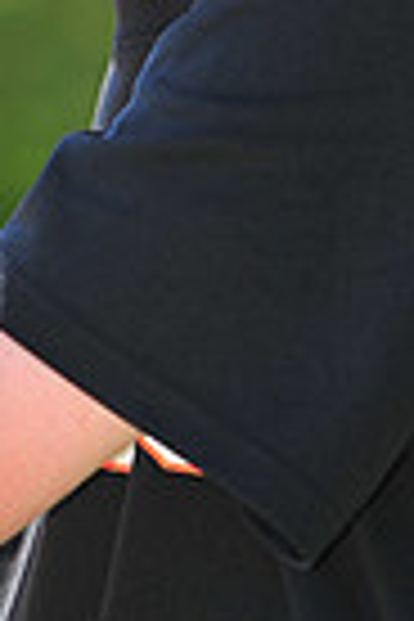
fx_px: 10522
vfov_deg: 3.4
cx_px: -40
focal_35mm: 610
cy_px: -351
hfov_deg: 2.3
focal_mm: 145
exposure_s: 1/800
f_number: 4.5
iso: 200
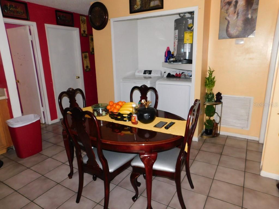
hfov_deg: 73.9
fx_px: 185
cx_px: 140
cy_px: 104
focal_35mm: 23
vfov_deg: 58.9
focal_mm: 4
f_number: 3
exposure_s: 1/30
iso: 200
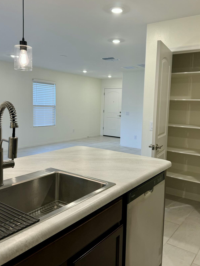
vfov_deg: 59.9
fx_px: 231
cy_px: 125
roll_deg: -1.5
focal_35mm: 30
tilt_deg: -5.1
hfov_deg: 46.8
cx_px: 108
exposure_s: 1/120
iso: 100
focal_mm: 6.76
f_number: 1.78
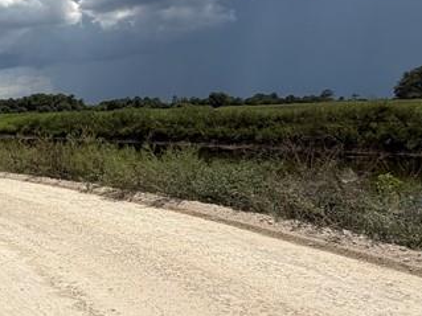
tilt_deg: -3.0
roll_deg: +1.7
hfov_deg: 32.9
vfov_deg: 32.2
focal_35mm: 45
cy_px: 149
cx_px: -108
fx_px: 548
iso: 20
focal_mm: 2.22
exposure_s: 1/2092
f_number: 2.2
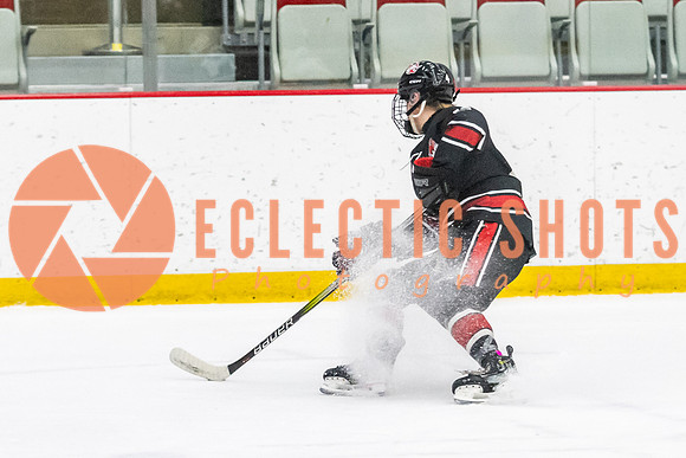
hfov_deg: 6.7
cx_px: 453
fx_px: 5821
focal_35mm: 305
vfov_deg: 4.5
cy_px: 226
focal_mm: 95
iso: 3200
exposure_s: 1/640
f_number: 2.8
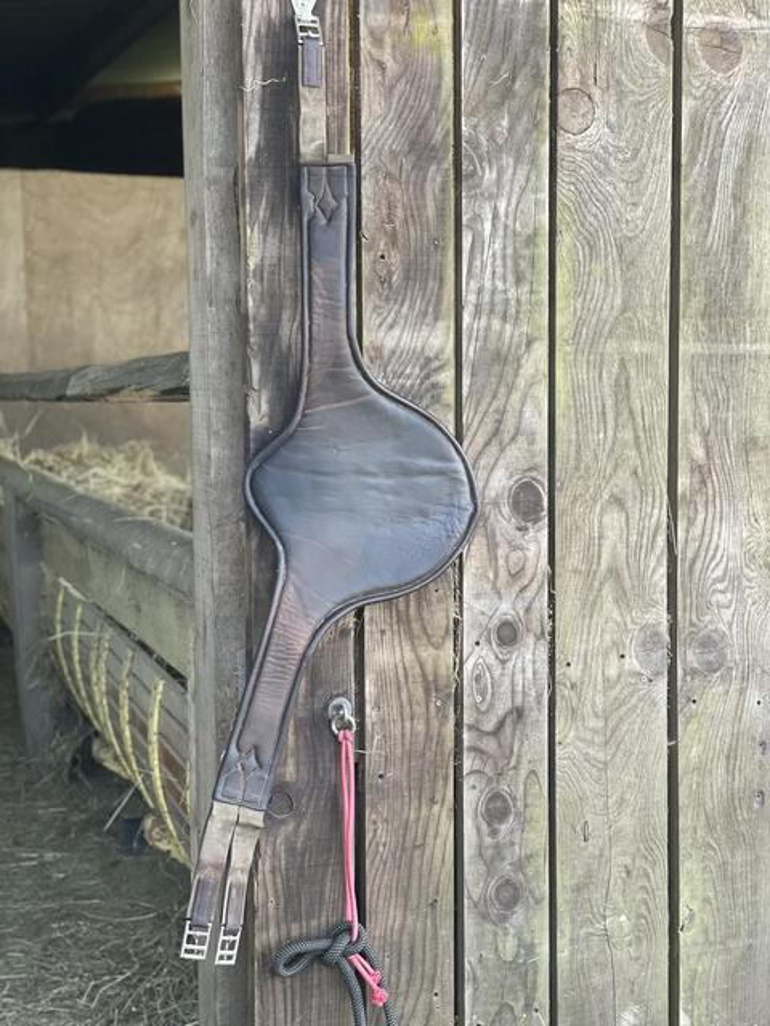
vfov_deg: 36.8
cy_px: 513
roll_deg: +0.3
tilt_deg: -4.7
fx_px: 1542
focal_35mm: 52
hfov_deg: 28.0
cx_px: 385
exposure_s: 1/122
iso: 80
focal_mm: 6
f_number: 2
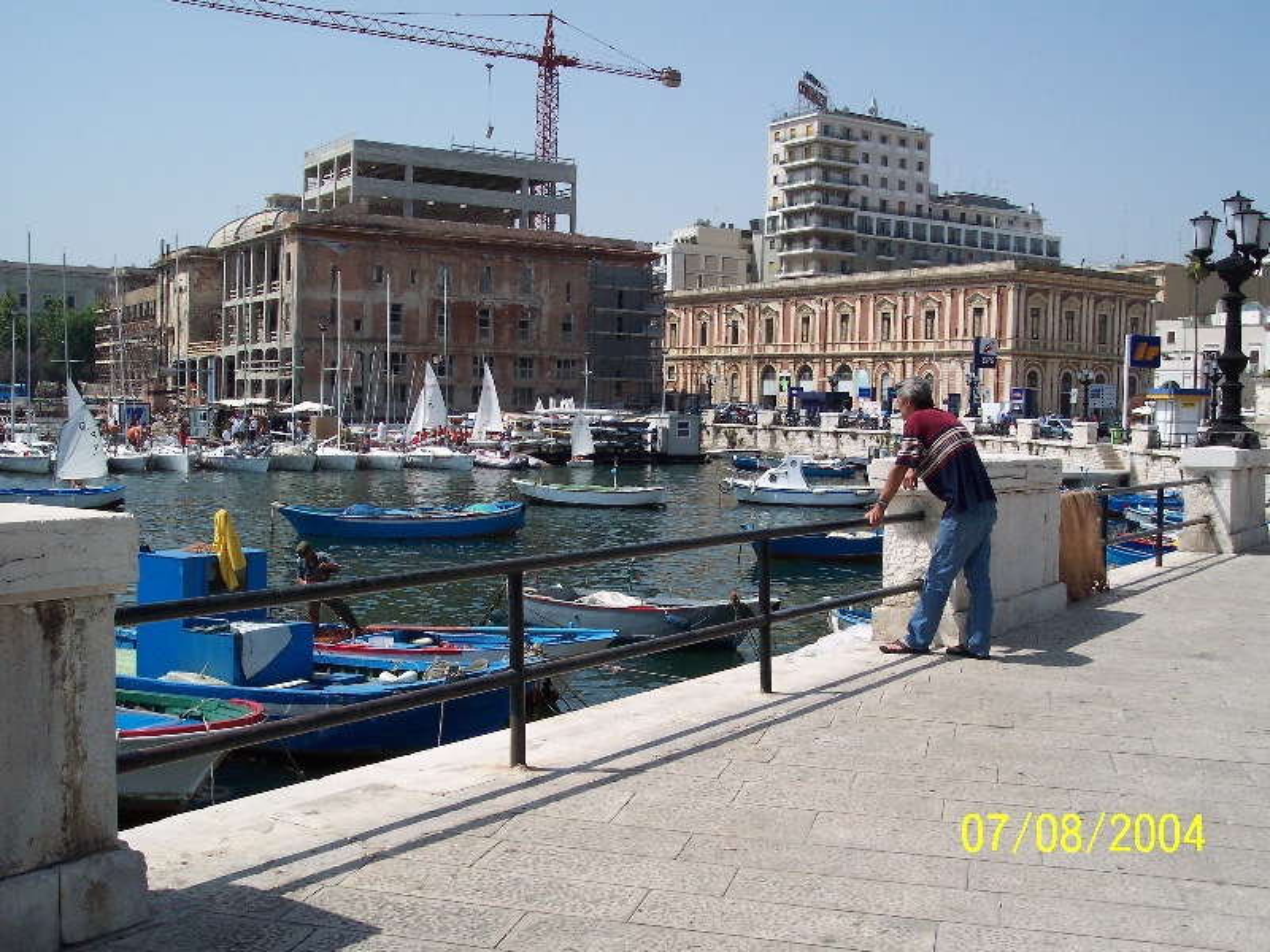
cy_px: 476
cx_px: 635
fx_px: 1394
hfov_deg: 49.0
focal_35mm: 38
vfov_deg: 37.7
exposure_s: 1/1000
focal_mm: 8
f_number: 4.8
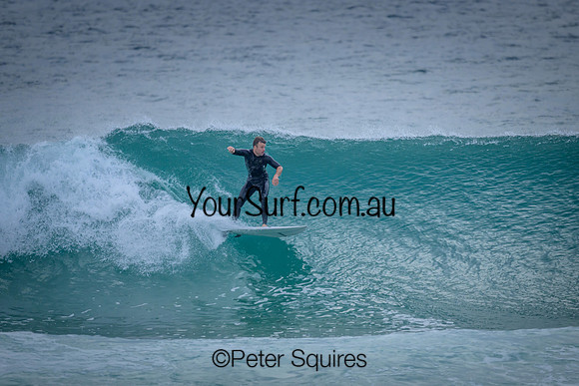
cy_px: 193
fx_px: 12869
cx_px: 290
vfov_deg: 1.7
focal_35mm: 800
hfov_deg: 2.6
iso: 900
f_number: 6.3
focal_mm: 800
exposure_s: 1/2000
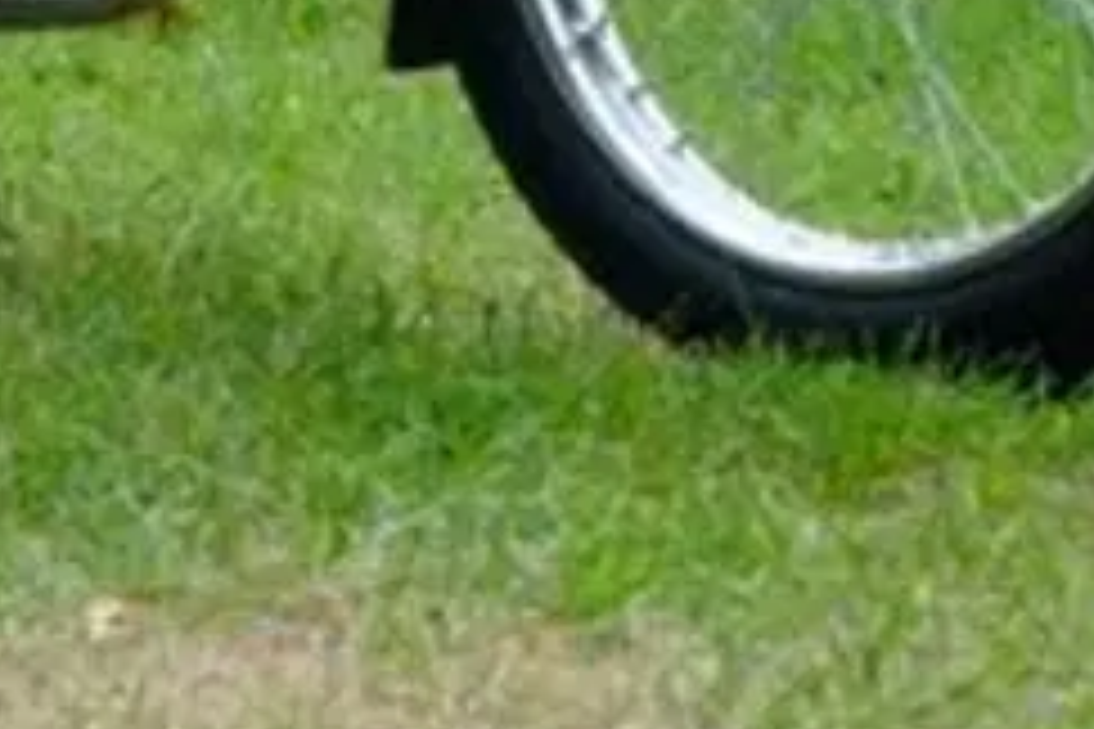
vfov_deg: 5.2
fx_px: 7961
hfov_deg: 7.7
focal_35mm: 262
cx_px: -488
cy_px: -374
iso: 400
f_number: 5.6
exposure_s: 1/300
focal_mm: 35.5
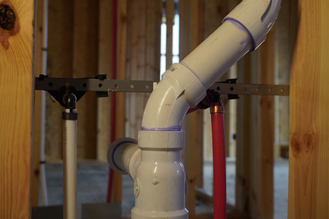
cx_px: 164
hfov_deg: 46.4
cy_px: 110
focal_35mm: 42
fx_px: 384
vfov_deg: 31.9
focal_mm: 28
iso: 1250
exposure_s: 1/80
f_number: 5.6
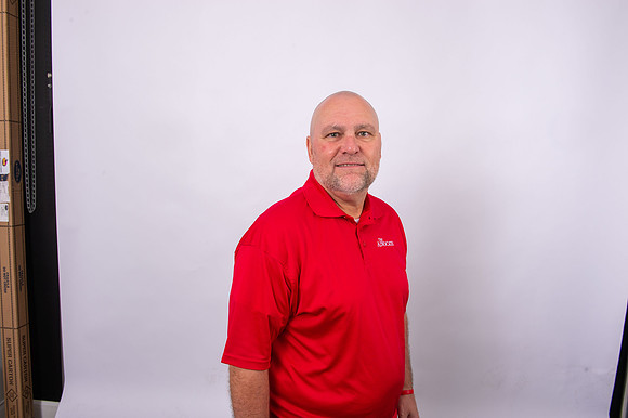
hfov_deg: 67.4
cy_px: 209
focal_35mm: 27
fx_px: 471
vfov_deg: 47.9
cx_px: 314
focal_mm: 27
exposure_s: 1/250
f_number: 9
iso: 125
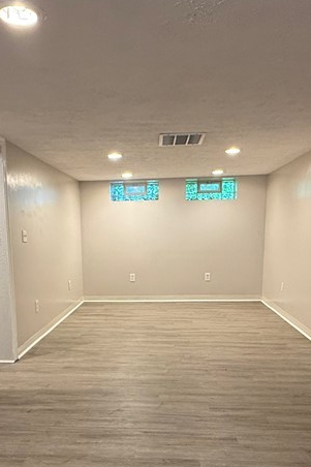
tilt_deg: -8.9
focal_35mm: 33
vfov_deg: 56.2
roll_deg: +1.1
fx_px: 428
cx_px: 125
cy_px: 306
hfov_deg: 39.8
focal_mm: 2.22
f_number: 2.2
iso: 400
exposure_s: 1/60
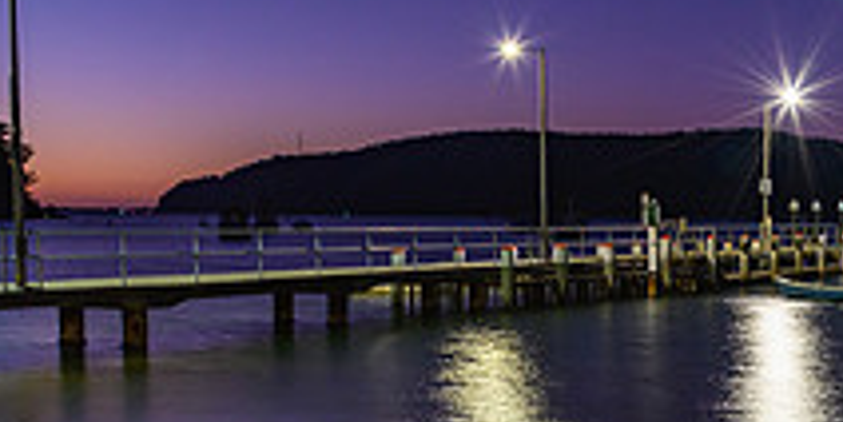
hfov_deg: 29.4
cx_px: 684
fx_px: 1568
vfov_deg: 15.2
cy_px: 354
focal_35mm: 72
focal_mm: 24
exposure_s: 5
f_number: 8
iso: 400
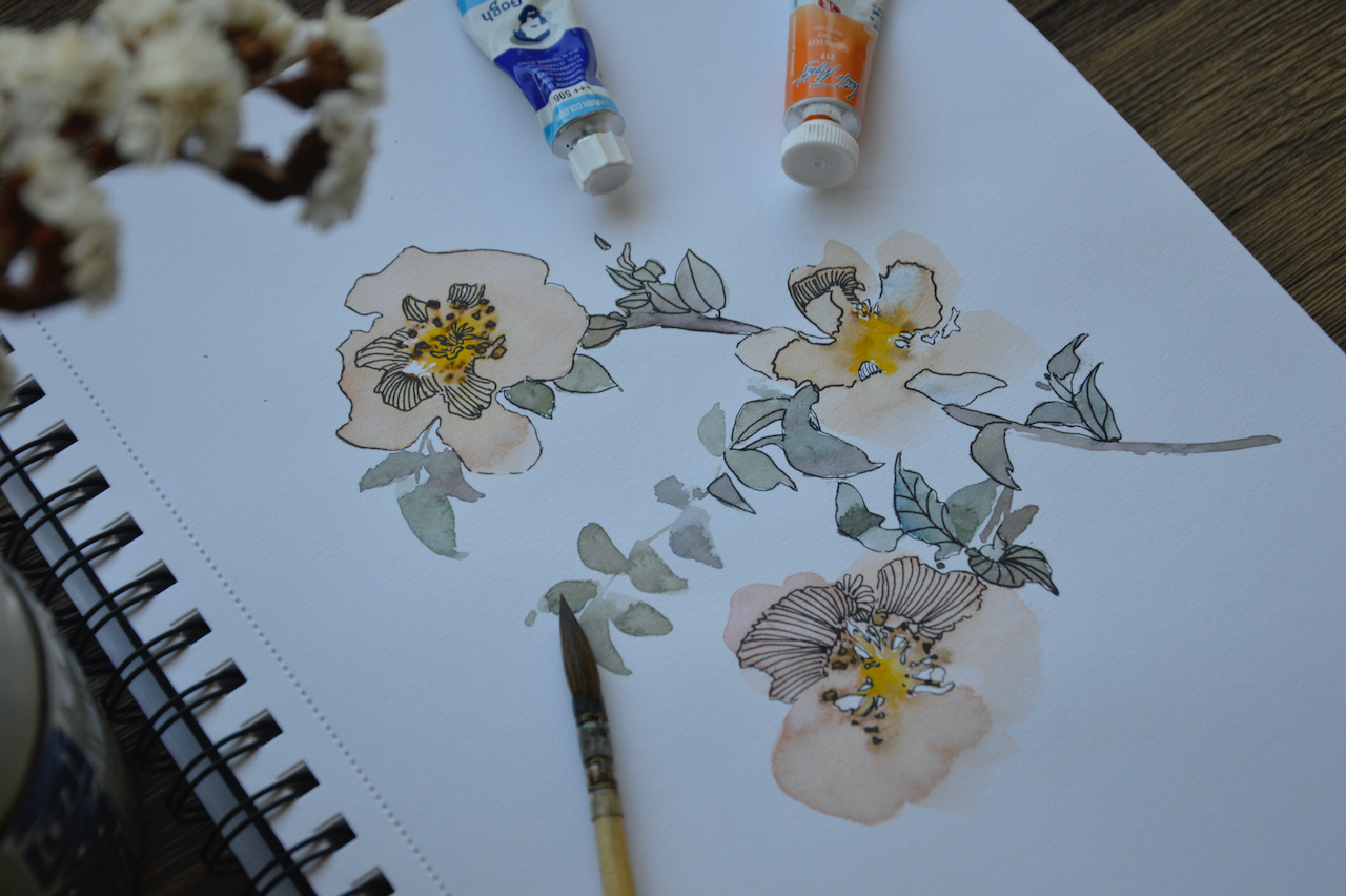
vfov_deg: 18.9
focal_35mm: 72
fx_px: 2690
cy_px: 448
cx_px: 673
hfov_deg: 28.1
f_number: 5.6
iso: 360
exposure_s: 1/125
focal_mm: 48
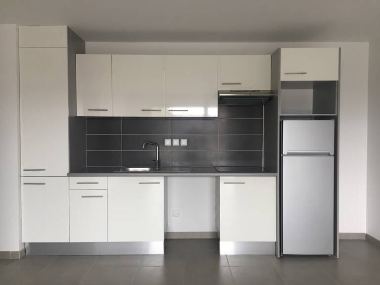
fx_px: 318
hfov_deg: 61.7
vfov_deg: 48.2
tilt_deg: -1.6
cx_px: 190
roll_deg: -1.2
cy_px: 142
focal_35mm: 29
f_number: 2.2
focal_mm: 4.15
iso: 40
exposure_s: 1/33
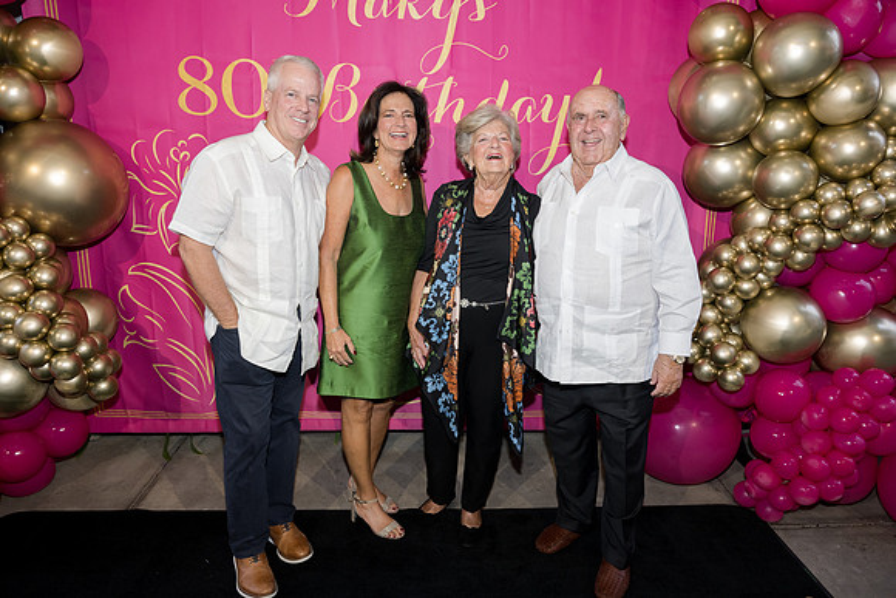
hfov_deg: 70.8
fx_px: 631
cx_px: 448
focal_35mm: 25
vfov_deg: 50.7
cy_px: 293
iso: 800
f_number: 4.5
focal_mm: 24
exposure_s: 1/125
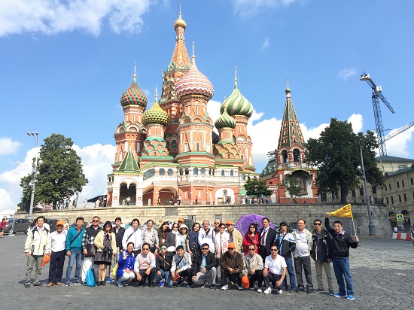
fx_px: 347
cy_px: 155
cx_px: 207
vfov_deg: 48.2
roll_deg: +0.7
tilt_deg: +13.9
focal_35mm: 29
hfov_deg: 61.7
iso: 32
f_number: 2.2
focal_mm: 4.15
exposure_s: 1/898
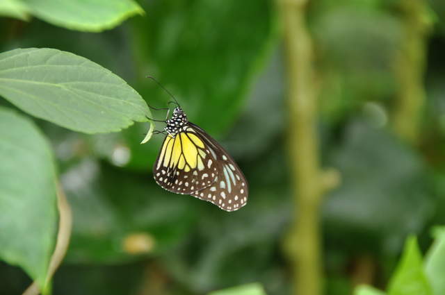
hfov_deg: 8.1
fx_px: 3148
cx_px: 222
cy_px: 148
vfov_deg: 5.4
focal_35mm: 255
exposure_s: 1/50
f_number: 5.6
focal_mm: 170
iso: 400
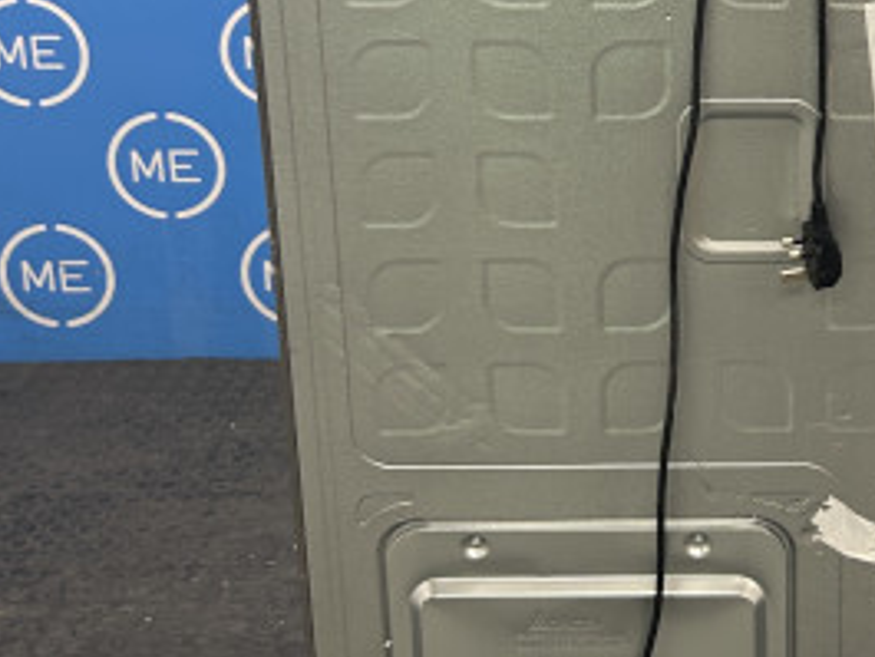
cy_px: 59
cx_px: 890
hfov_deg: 23.6
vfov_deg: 18.4
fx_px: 1998
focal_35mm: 79
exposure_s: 1/50
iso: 80
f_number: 1.5
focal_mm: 5.7
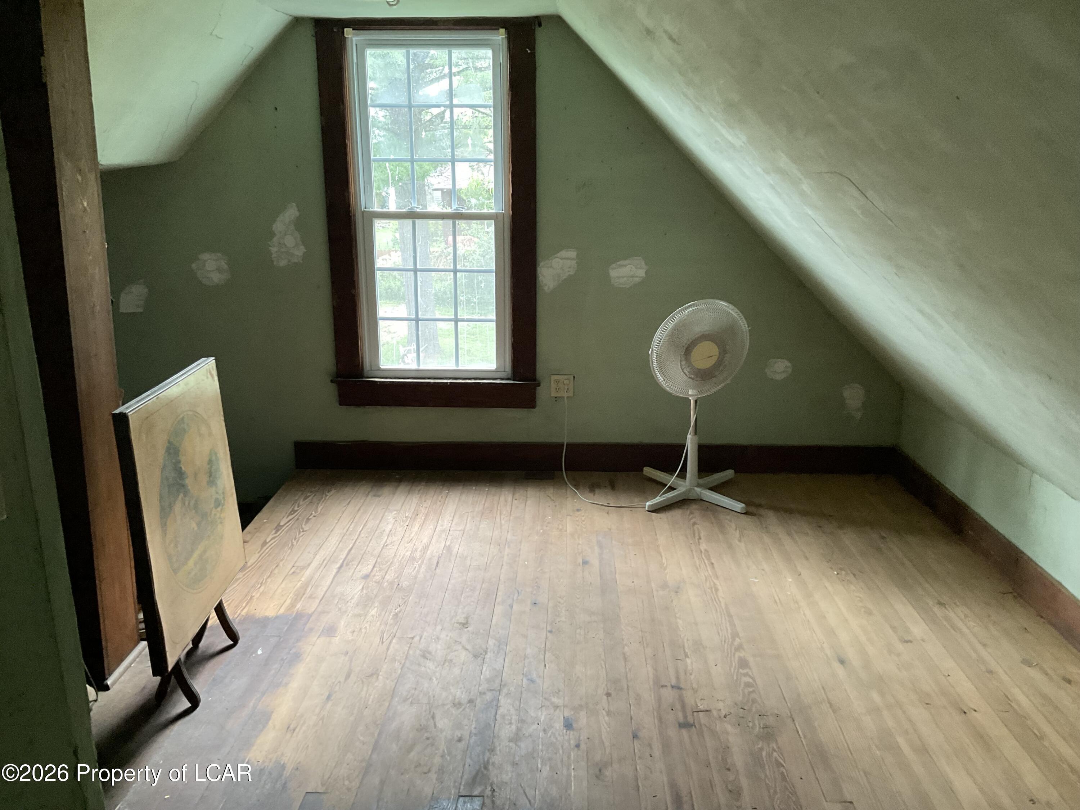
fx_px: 905
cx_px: 540
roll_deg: +0.9
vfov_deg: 48.2
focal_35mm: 29
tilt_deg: -14.2
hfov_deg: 61.7
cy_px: 405
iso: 125
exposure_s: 1/60
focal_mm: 3
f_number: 1.8
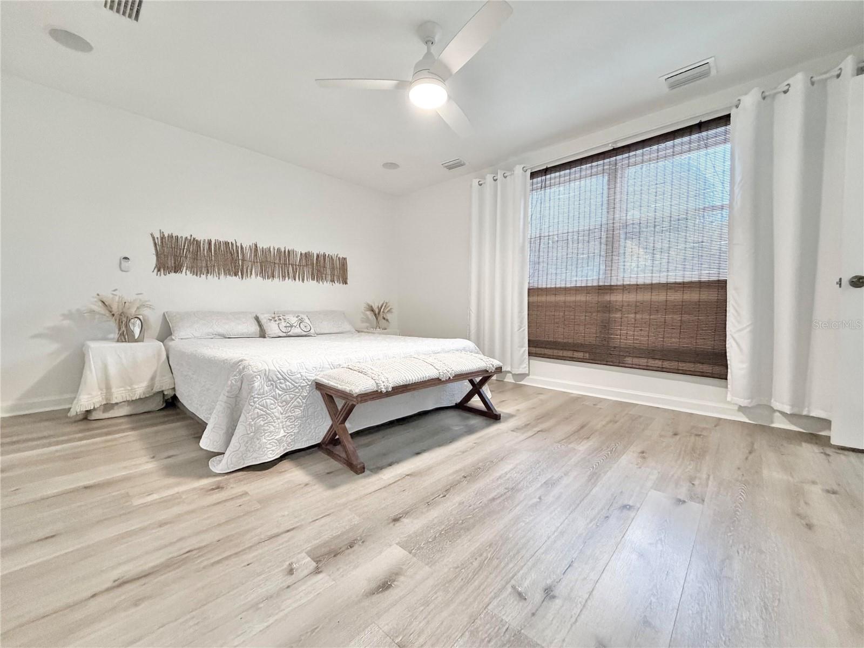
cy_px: 324
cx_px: 432
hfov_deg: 102.1
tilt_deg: -3.0
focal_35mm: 14
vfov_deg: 85.7
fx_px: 349
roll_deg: -0.4
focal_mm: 2.22
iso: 400
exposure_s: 1/60
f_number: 2.2
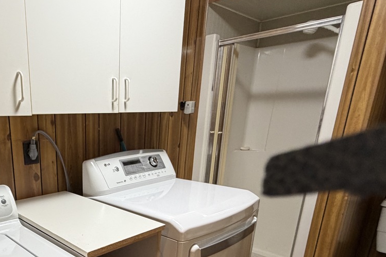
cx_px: 85
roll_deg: +2.3
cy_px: 207
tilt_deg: -16.3
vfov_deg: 44.1
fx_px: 300
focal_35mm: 28
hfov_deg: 60.9
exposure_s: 1/60
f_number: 2.2
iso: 250
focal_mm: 2.22
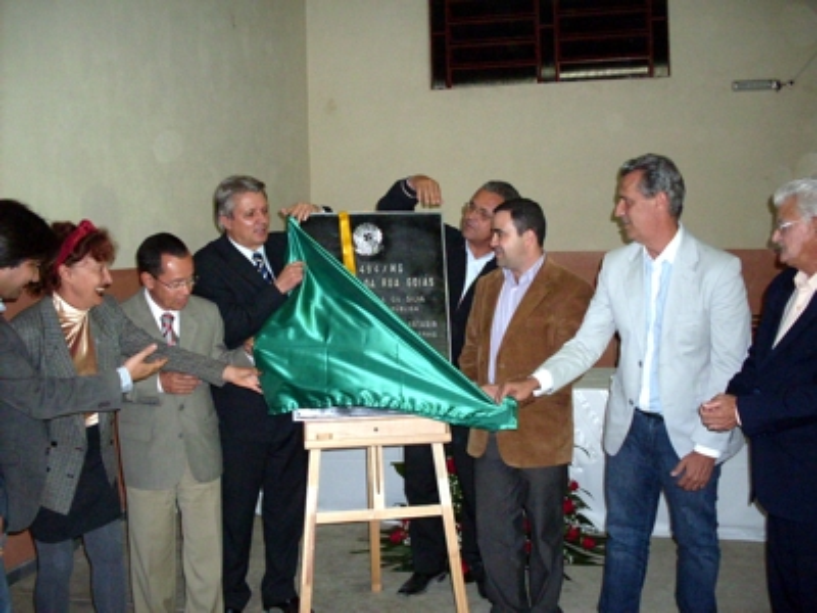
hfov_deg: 49.0
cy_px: 306
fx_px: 897
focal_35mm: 38
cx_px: 408
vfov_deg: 37.7
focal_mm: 6.3
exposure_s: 1/45
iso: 160
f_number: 2.8
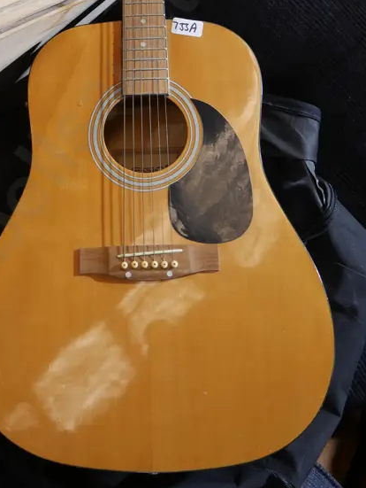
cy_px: 56
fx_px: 732
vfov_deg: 34.9
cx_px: 133
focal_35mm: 52
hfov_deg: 27.9
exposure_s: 1/60
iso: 400
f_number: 3.5
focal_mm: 14
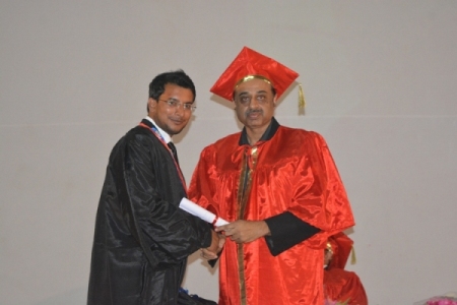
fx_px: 1047
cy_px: 152
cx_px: 228
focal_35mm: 82
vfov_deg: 16.6
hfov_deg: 24.6
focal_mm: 55
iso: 3200
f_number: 5.6
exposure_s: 1/60
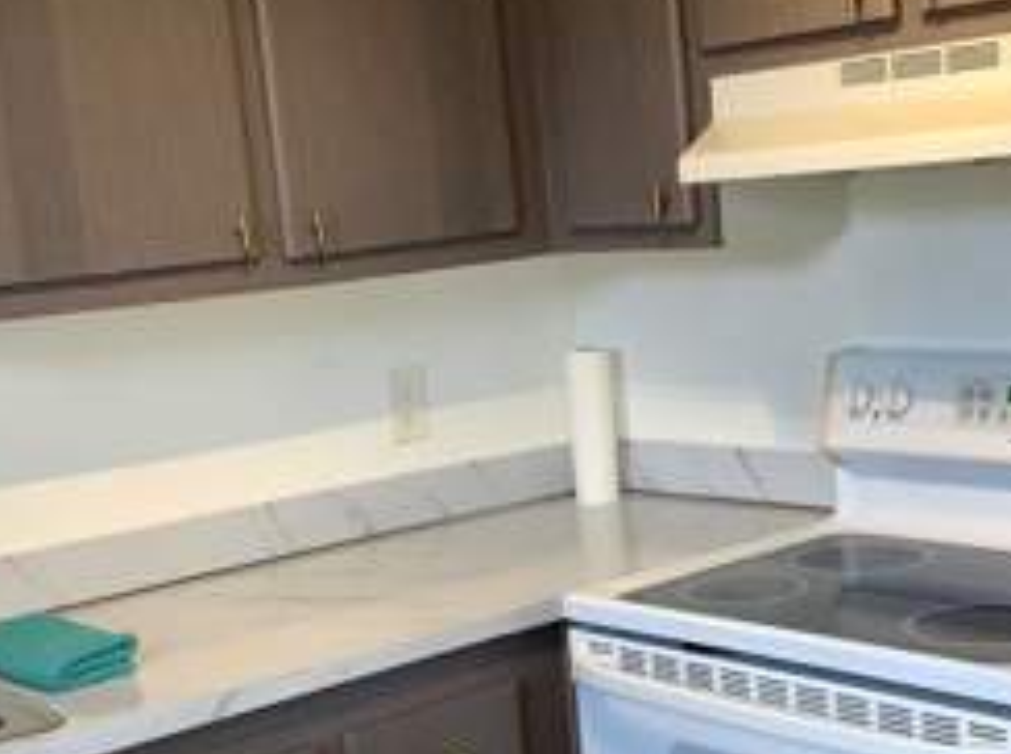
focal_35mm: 61
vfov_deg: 23.9
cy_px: 383
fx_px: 1778
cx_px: 576
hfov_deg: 31.7
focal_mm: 3.3
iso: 100
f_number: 2.4
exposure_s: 1/100
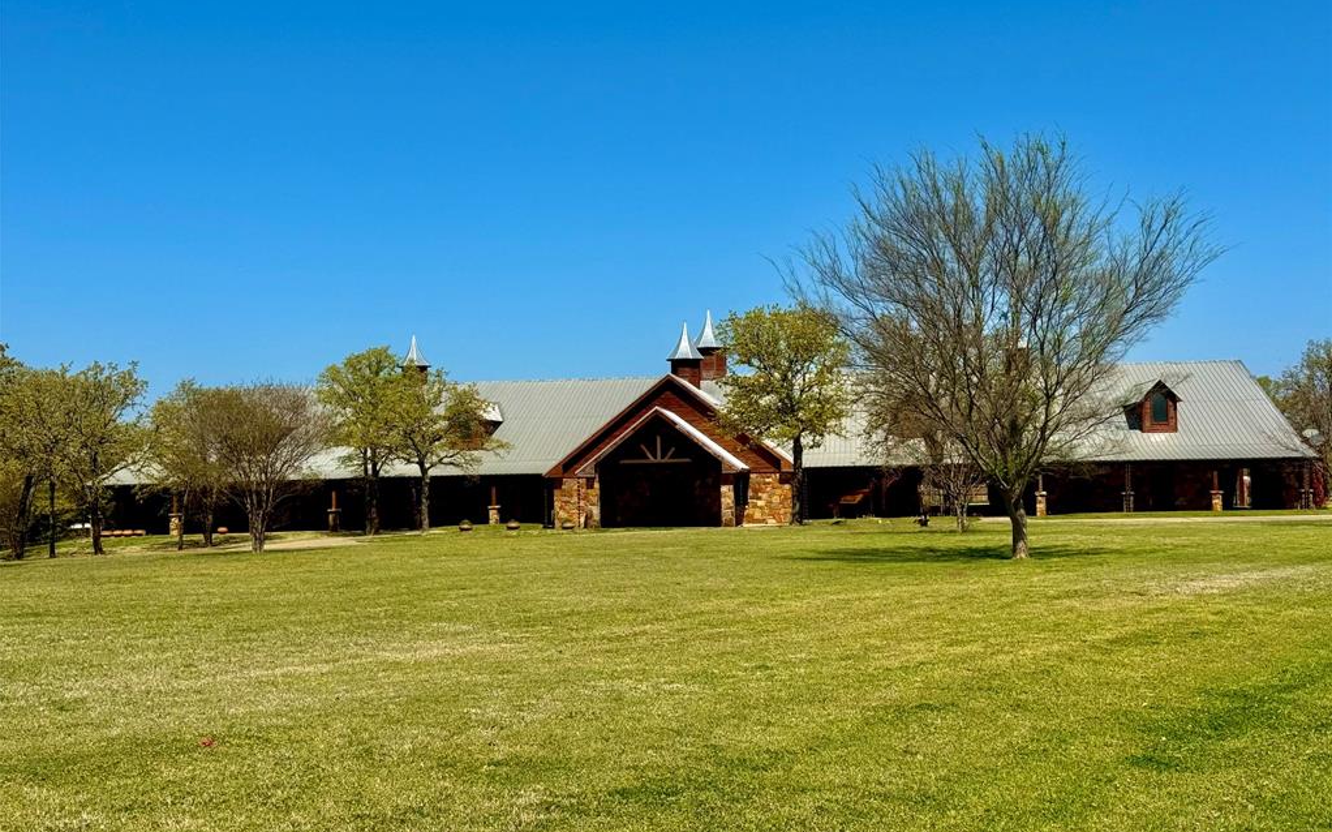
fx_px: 1851
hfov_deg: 39.6
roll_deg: +1.4
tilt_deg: +3.2
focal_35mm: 51
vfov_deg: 25.3
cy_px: 391
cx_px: 666
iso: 80
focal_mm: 6.76
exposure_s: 1/7143
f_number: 1.78
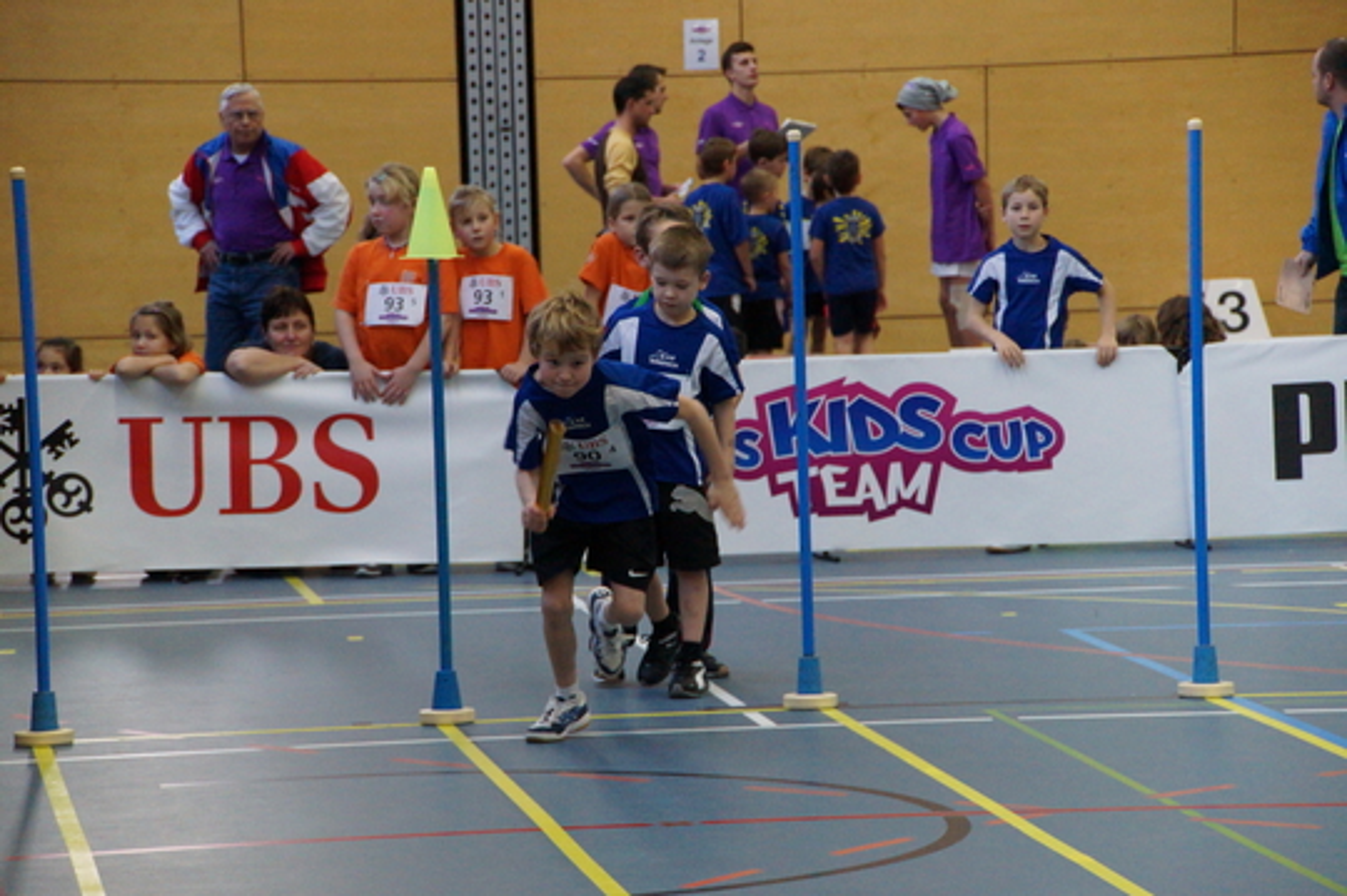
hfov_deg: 12.5
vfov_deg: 8.3
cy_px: 448
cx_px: 674
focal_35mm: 165
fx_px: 6168
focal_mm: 110
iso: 3200
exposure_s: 1/200
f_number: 5.6
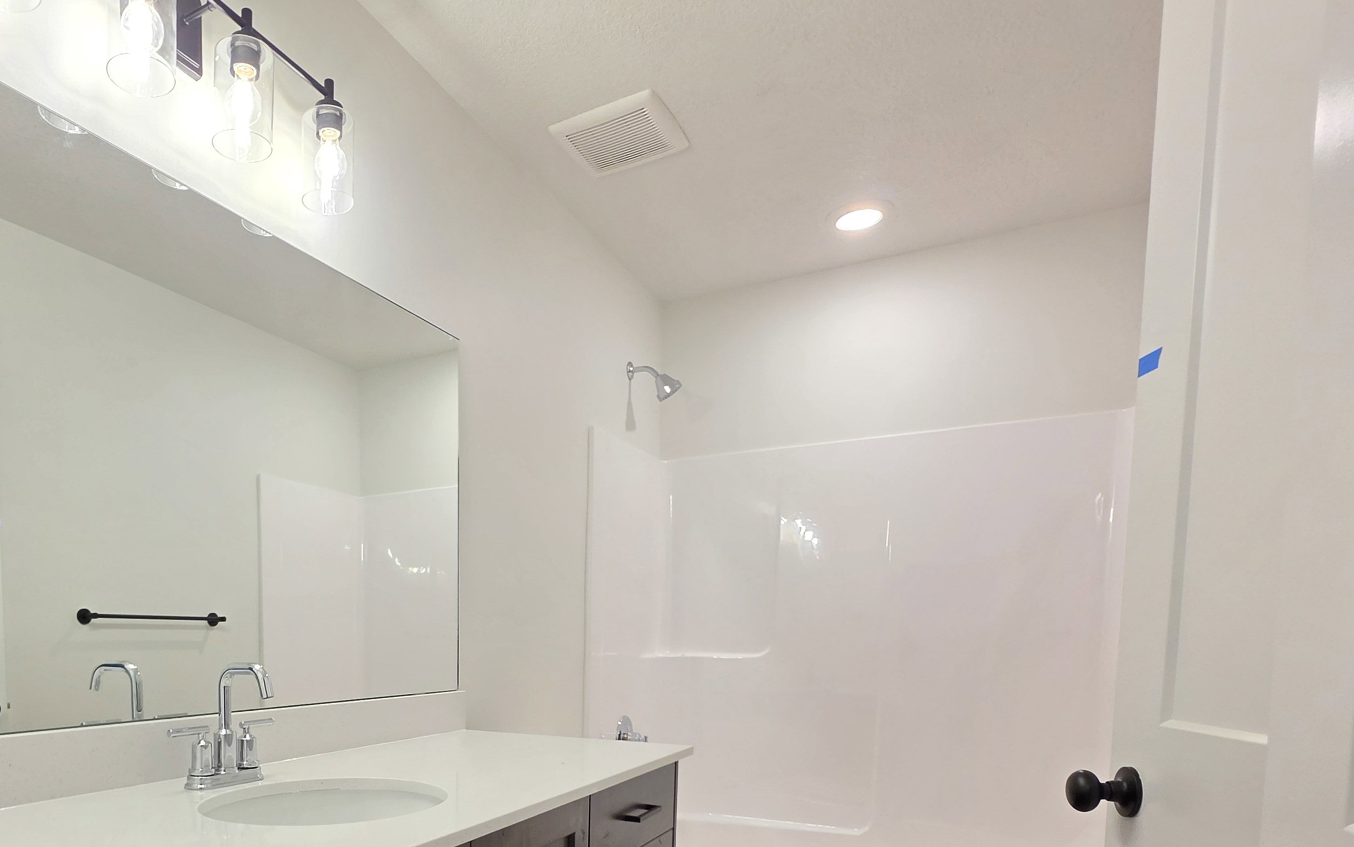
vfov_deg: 50.4
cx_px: 406
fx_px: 812
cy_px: 721
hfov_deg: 76.0
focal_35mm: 22
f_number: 1.9
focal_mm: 2.2
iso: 80
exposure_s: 1/120
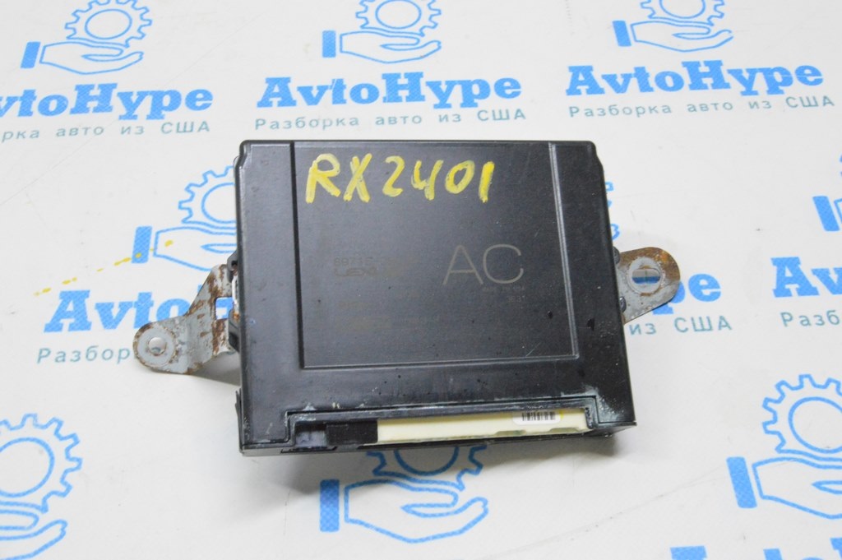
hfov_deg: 46.4
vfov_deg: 31.8
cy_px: 280
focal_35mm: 42
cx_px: 421
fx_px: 982
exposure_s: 1/20
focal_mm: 28
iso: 6400
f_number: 20
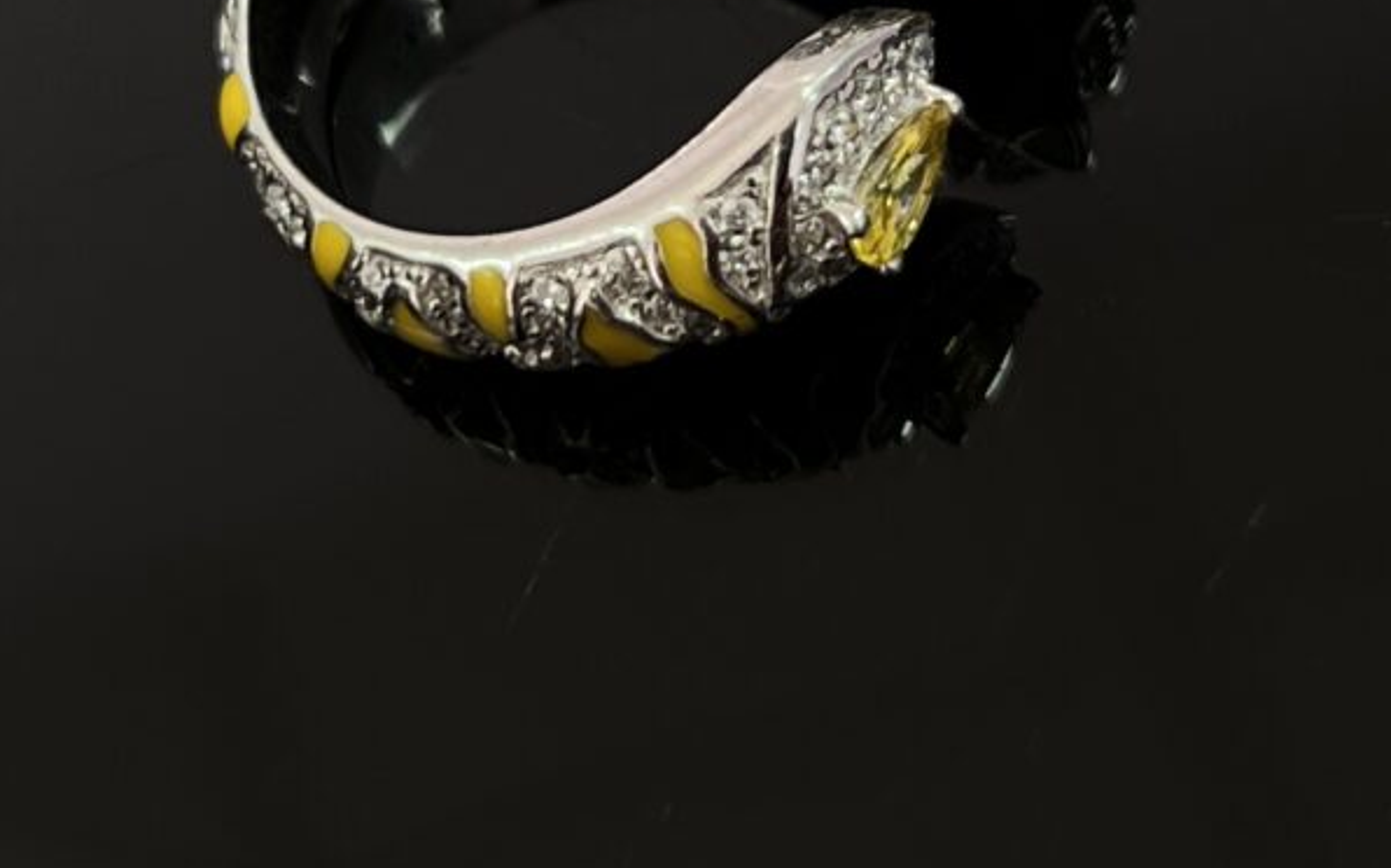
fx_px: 1402
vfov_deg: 31.3
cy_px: -37
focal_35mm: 37
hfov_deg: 52.8
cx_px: 698
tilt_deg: -49.2
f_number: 1.5
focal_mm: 5.7
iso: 100
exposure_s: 1/100
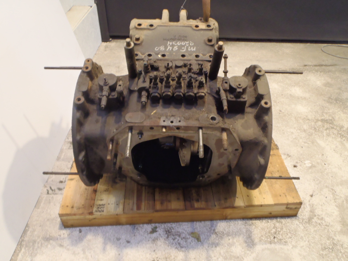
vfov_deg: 49.7
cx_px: 174
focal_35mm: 28
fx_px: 281
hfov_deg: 63.4
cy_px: 130
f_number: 3.5
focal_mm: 5
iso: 200
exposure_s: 1/10
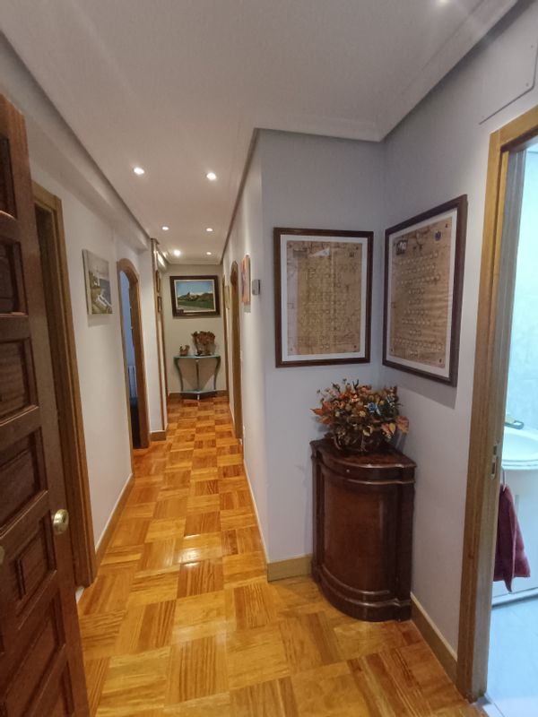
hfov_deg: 78.1
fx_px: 332
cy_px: 358
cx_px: 269
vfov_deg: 94.5
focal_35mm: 16
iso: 516
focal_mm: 1.66
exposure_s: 1/50
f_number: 2.2
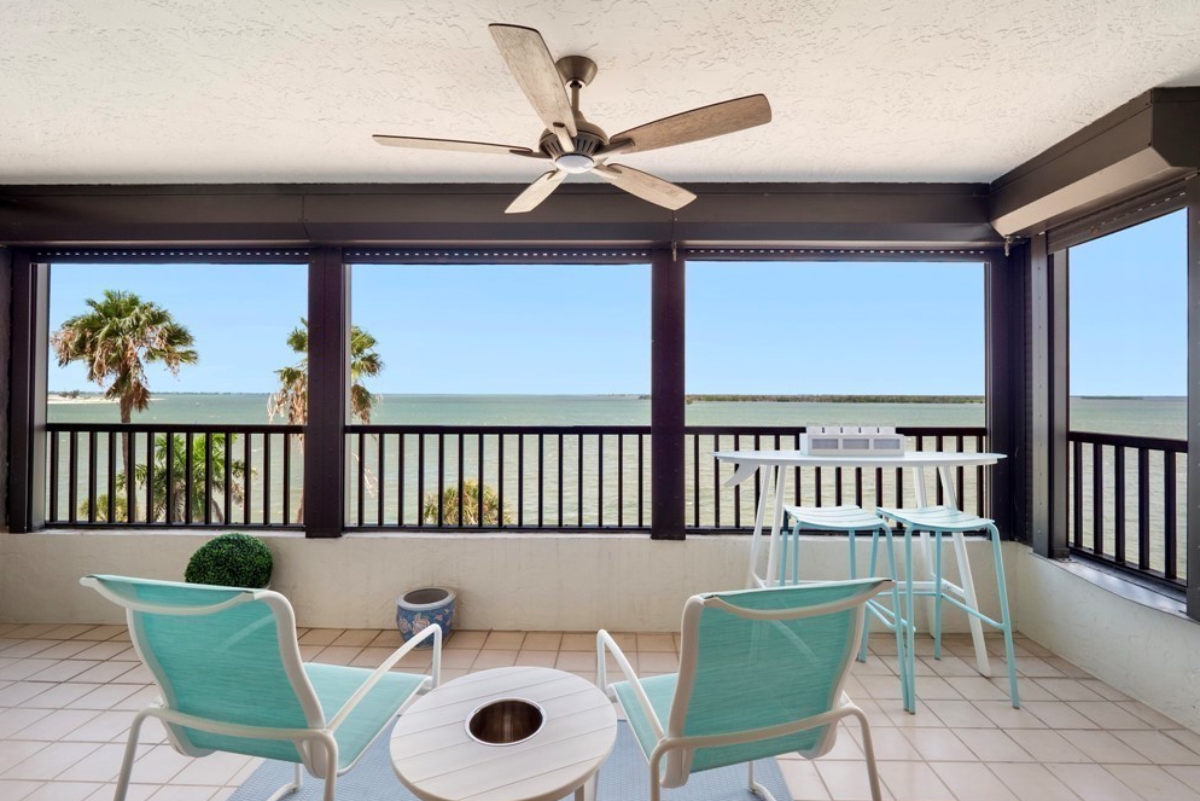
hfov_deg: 100.4
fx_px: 500
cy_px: 397
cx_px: 613
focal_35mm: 15
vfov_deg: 77.3
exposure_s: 1/25
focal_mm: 7
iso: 200
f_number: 7.1
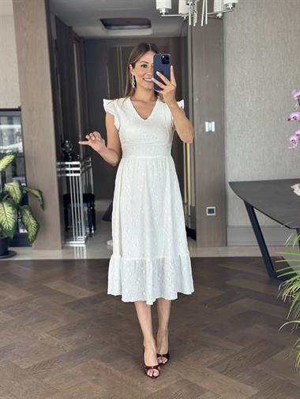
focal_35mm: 48
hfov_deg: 30.3
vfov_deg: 39.6
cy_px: 200
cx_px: 150
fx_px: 554
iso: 100
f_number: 1.78
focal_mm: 6.86
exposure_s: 1/163
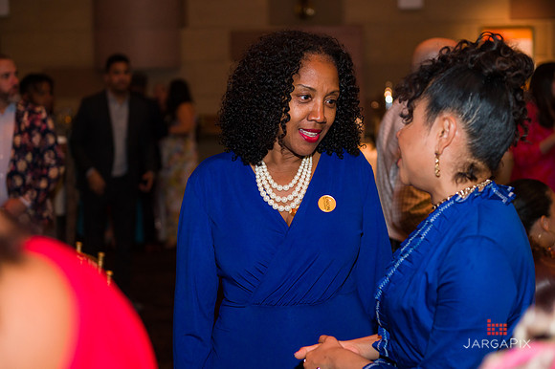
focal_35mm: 66
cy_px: 184
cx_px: 278
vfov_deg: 20.6
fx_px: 1017
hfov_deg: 30.5
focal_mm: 66
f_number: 4
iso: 1600
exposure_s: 1/160
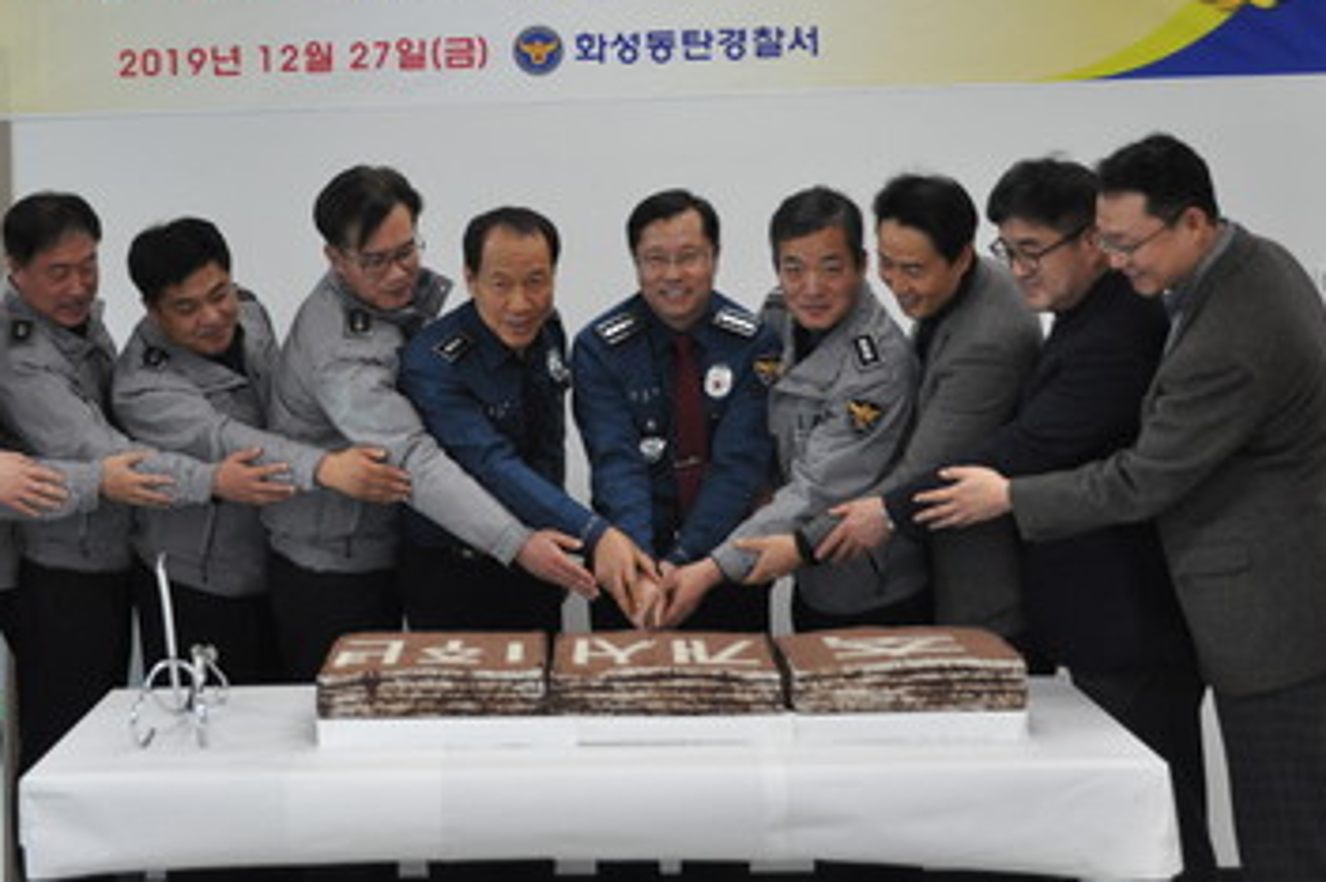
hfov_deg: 31.2
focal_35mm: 64
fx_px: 2350
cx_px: 396
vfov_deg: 21.1
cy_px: 213
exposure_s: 1/100
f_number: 4.5
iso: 800
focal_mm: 25
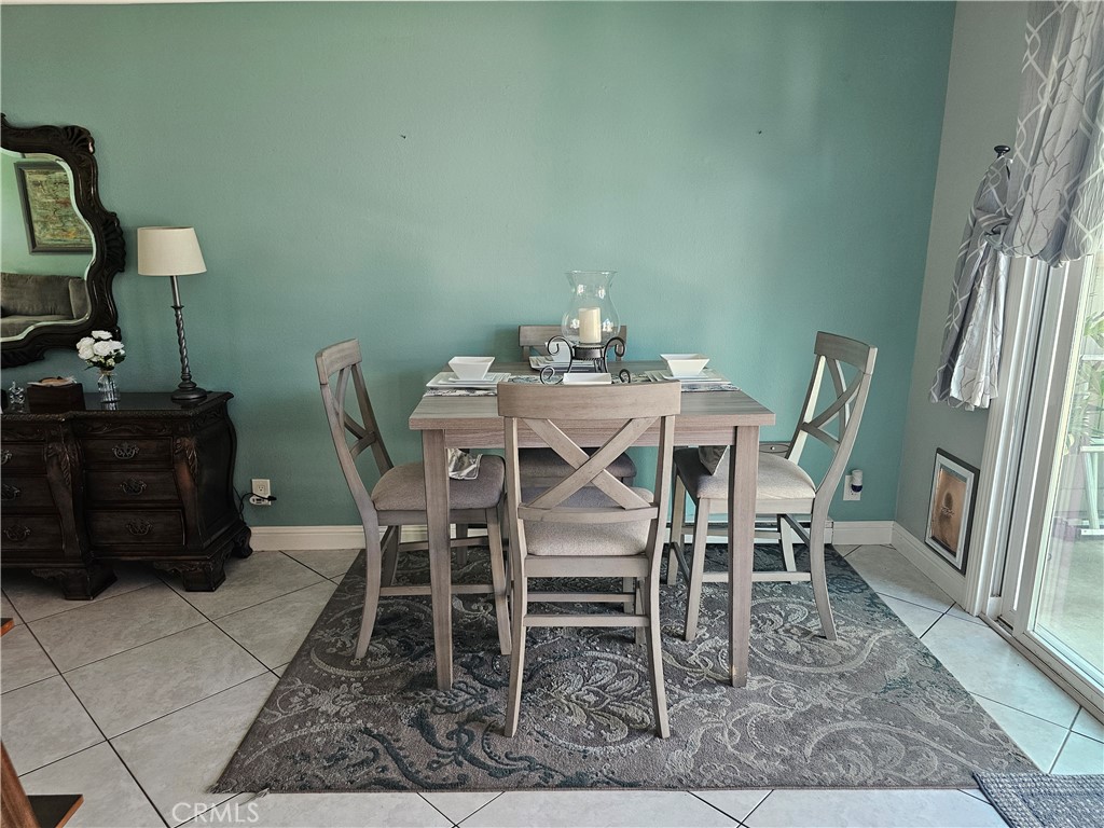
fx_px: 734
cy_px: 414
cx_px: 552
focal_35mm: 23
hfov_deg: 73.9
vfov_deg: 58.9
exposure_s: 1/120
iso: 320
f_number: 1.7
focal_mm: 6.3
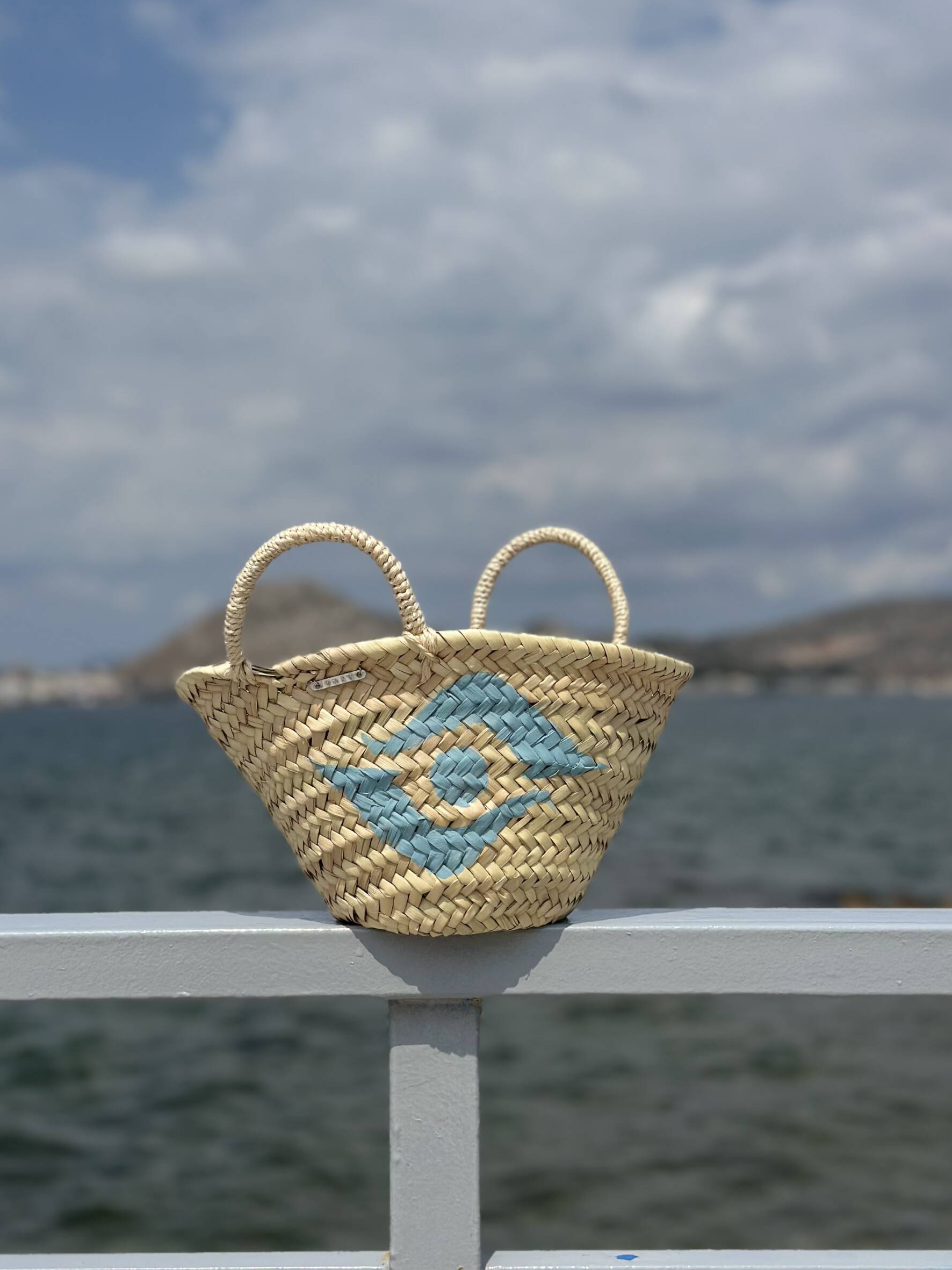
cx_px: 455
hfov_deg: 28.0
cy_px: 641
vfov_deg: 36.8
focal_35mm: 52
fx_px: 1907
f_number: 1.78
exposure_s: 1/18868
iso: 100
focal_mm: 6.86
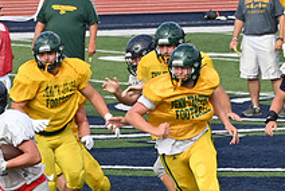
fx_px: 4875
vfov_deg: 2.2
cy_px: 167
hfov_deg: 3.3
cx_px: 35
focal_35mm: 615
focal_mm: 150
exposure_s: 1/800
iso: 180
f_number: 5.6
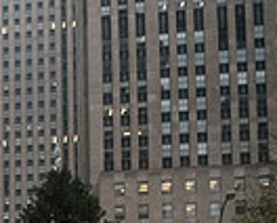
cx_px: -218
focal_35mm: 99
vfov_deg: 14.0
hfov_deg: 16.3
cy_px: 392
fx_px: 813
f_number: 2.8
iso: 10000
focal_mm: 24
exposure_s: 1/4000
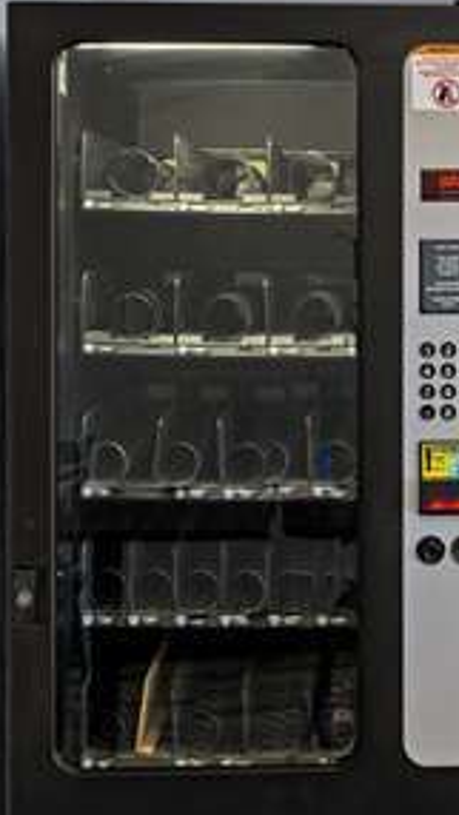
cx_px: 421
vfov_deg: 34.4
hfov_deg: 19.7
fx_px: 1297
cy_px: 248
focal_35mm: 60
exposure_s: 1/4
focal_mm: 16
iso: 400
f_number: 5.6
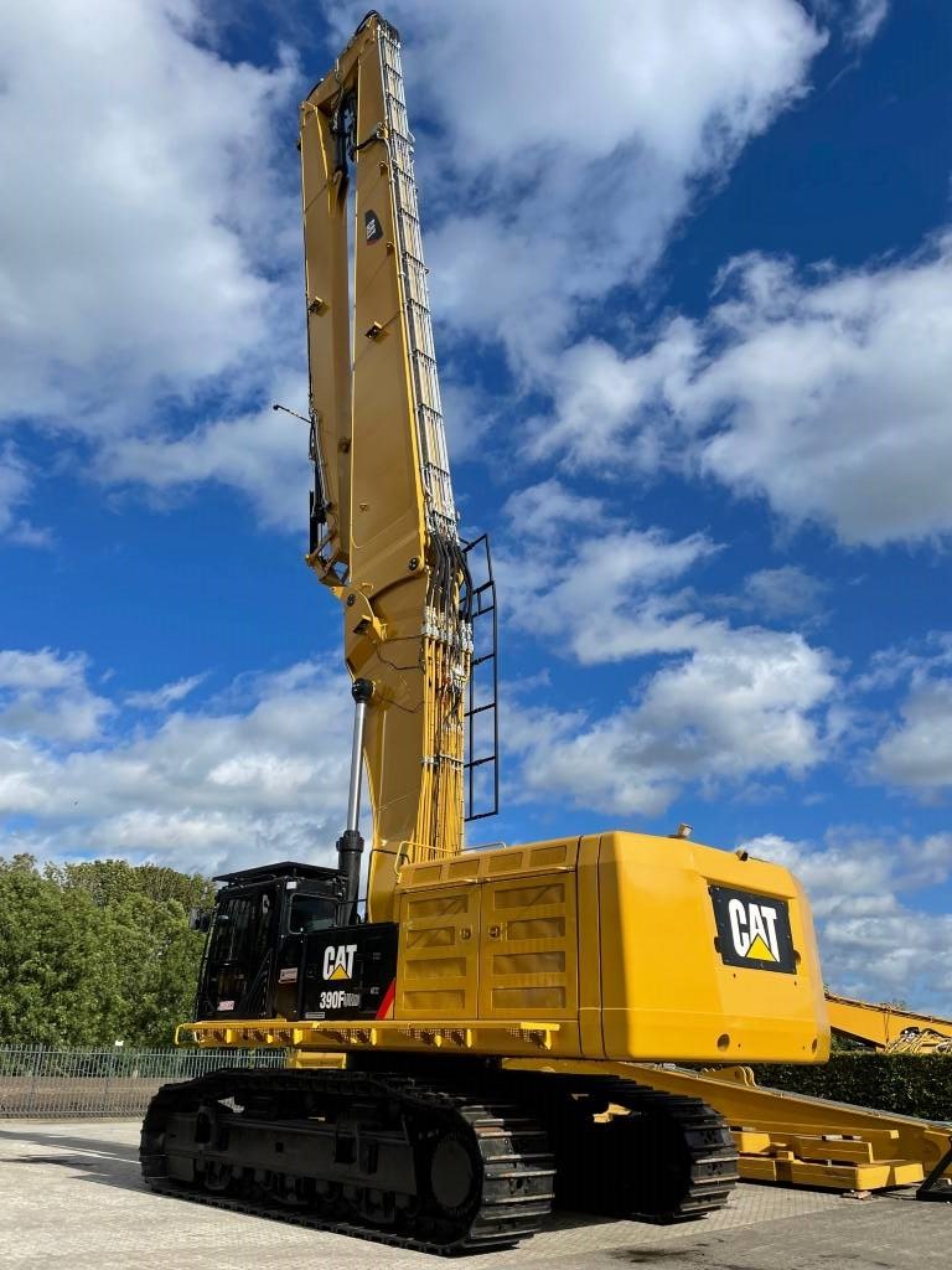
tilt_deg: +24.5
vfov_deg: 67.3
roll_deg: -1.4
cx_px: 476
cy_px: 635
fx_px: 953
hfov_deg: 53.1
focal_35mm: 26
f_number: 1.6
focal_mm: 4.2
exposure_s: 1/4831
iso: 32
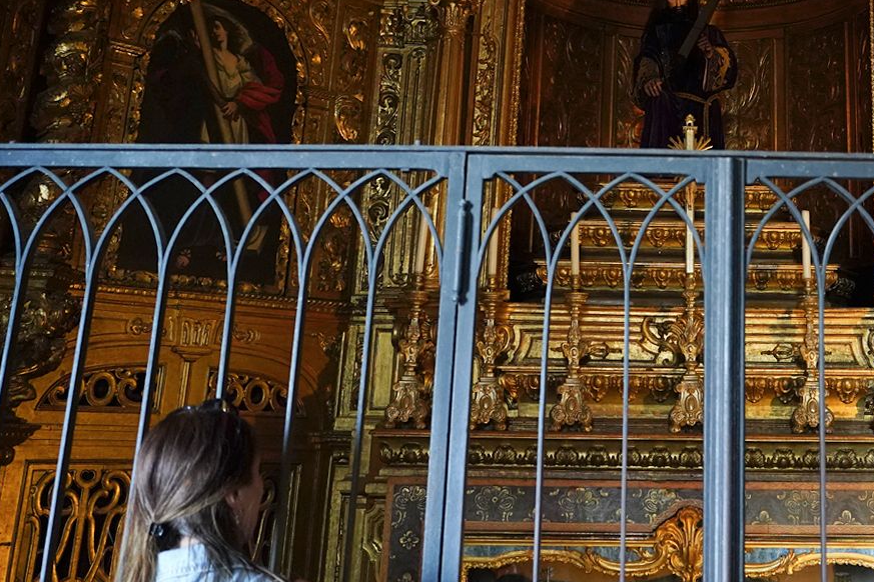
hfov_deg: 35.1
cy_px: -15
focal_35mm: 55
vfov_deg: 23.5
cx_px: 705
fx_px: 1335
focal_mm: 24
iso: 3200
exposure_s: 1/80
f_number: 3.2
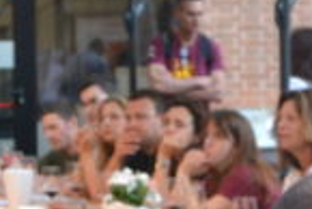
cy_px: 96
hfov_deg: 10.3
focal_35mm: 198
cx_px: 43
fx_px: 1718
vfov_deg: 7.0
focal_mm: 24
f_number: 5
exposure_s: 1/100
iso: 400
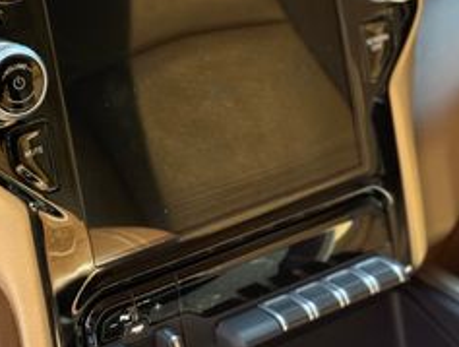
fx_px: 1263
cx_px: 232
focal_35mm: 95
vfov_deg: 15.4
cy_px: 16
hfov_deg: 20.6
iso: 200
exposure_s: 1/89
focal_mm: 6.76
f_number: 1.78
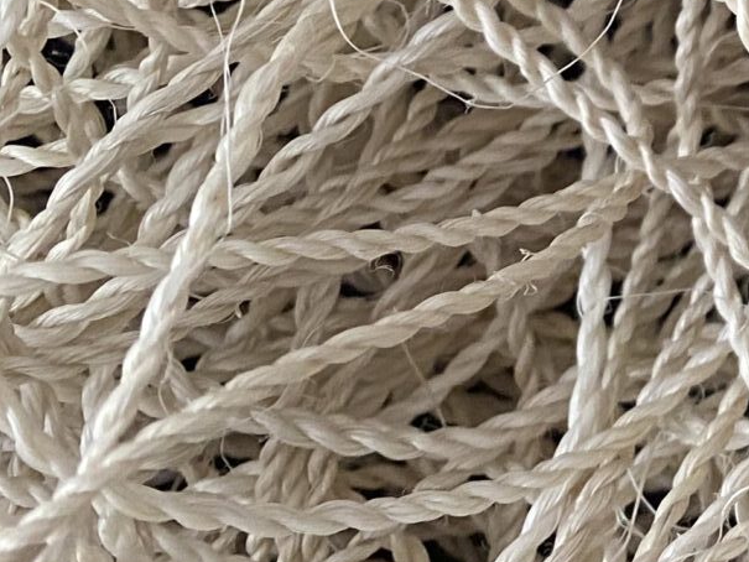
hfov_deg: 14.7
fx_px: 2381
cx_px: 1504
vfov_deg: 12.1
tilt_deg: -72.2
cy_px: -514
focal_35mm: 110
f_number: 1.8
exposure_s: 1/60
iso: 200
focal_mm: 4.25
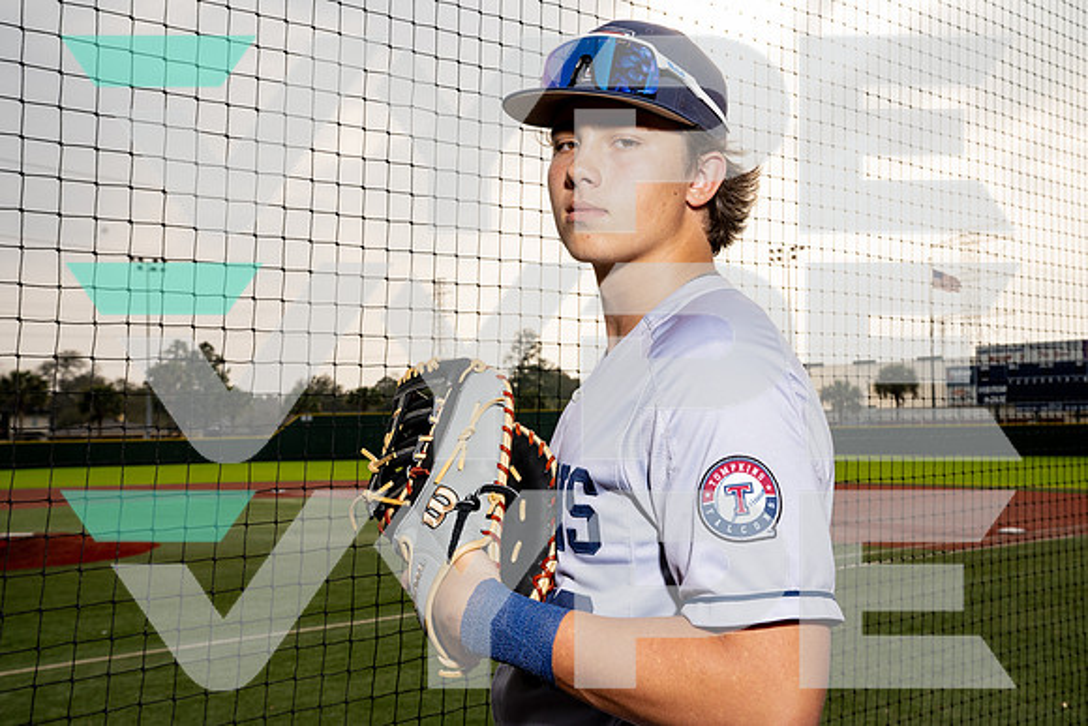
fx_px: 1300
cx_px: 544
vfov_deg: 31.2
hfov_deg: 45.4
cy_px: 363
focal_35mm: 43
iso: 400
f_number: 13
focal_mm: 43
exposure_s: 1/250
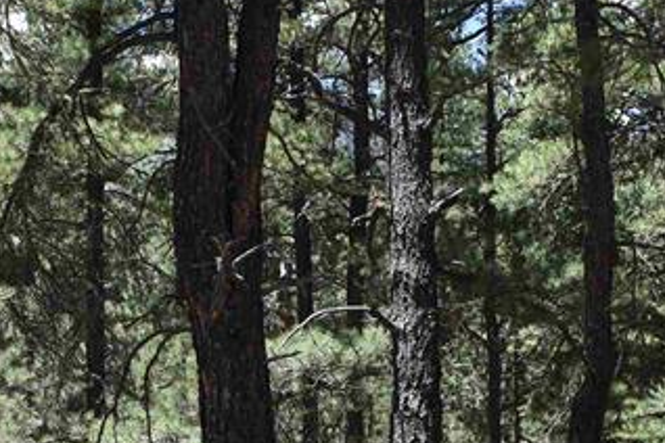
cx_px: 213
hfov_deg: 23.3
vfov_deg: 15.4
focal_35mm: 87
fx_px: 1607
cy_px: 453
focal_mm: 18
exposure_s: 1/250
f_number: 7.1
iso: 200
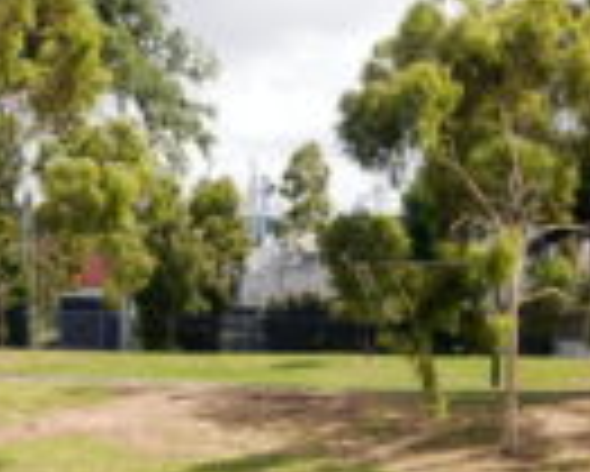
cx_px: 495
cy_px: 739
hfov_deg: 9.4
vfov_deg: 7.4
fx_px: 3565
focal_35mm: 204
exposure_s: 1/160
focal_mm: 38
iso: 100
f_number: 6.3
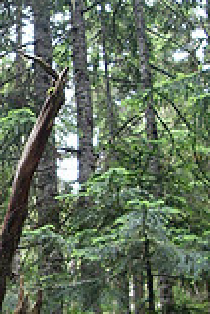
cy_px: 211
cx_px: -28
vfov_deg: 19.8
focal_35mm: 103
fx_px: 901
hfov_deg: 13.0
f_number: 2.6
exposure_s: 1/25
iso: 200
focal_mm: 5.8
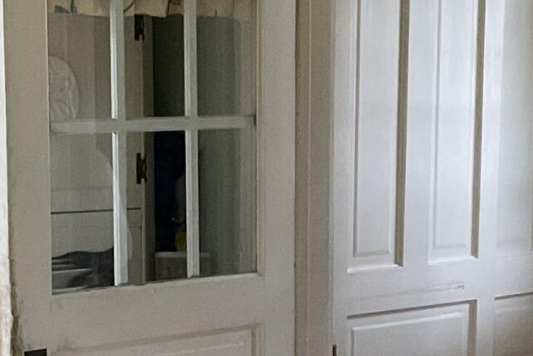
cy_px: 458
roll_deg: +0.3
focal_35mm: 141
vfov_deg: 9.6
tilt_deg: -10.4
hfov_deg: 14.6
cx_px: 249
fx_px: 2087
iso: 125
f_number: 1.8
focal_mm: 3
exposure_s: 1/60
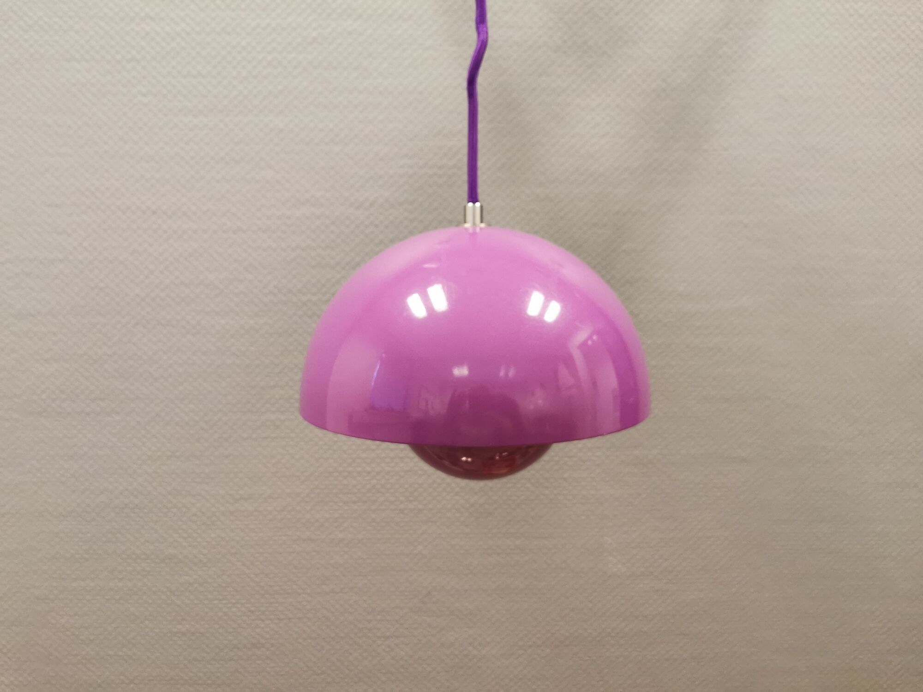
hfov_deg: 65.3
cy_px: 346
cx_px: 462
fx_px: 720
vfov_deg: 51.4
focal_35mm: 27
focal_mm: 5.56
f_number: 1.6
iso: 320
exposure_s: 1/50
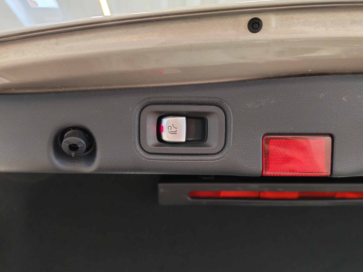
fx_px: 336
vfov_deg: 44.2
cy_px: 136
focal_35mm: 32
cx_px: 182
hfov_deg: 56.8
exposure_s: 1/100
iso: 687
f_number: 1.9
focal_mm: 6.12
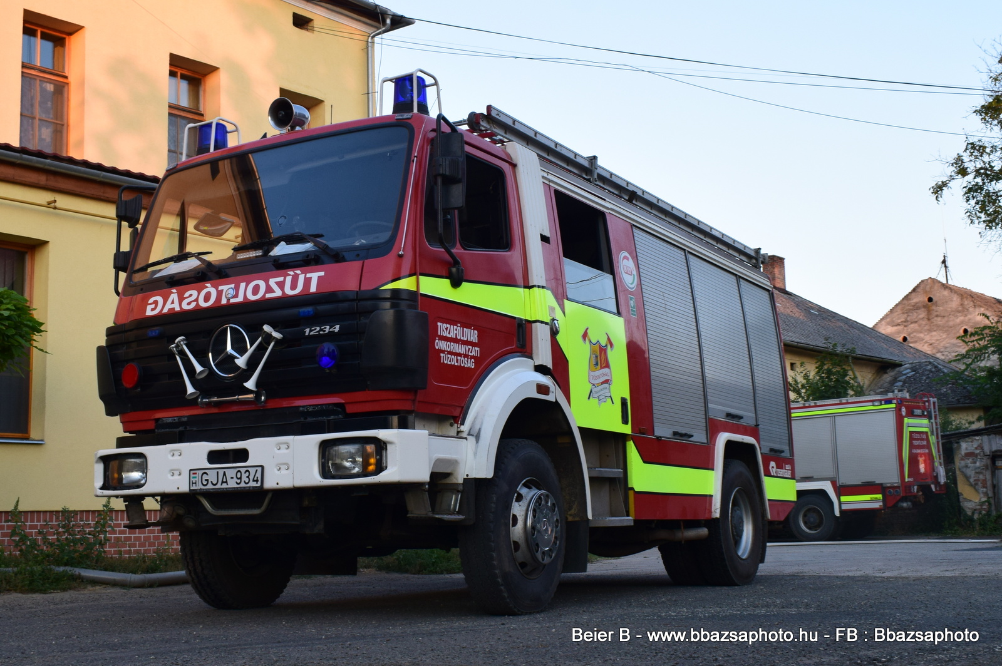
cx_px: 501
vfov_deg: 38.3
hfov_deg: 55.1
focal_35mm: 34
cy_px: 333
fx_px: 959
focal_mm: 23
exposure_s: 1/125
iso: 400
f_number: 9
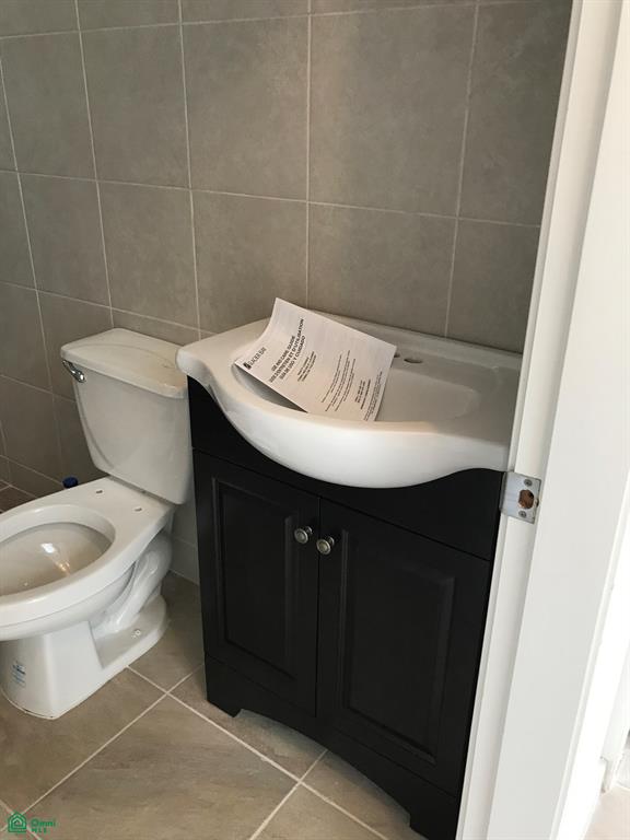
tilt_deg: -22.8
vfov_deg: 63.4
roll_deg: -1.2
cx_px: 315
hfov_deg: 49.7
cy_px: 420
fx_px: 679
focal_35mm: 28
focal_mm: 3.99
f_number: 1.8
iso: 32
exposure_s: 1/30
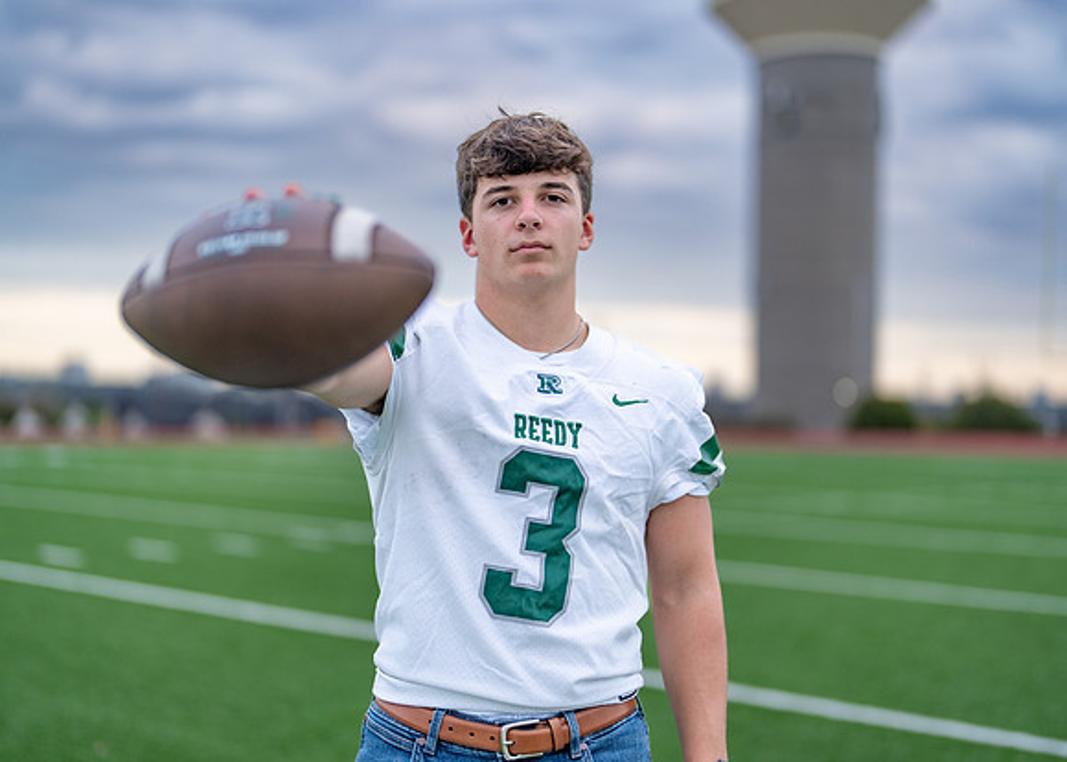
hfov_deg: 37.2
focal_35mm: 52
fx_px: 1587
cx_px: 534
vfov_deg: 27.0
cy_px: 381
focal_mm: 50
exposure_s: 1/500
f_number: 1.2
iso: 320
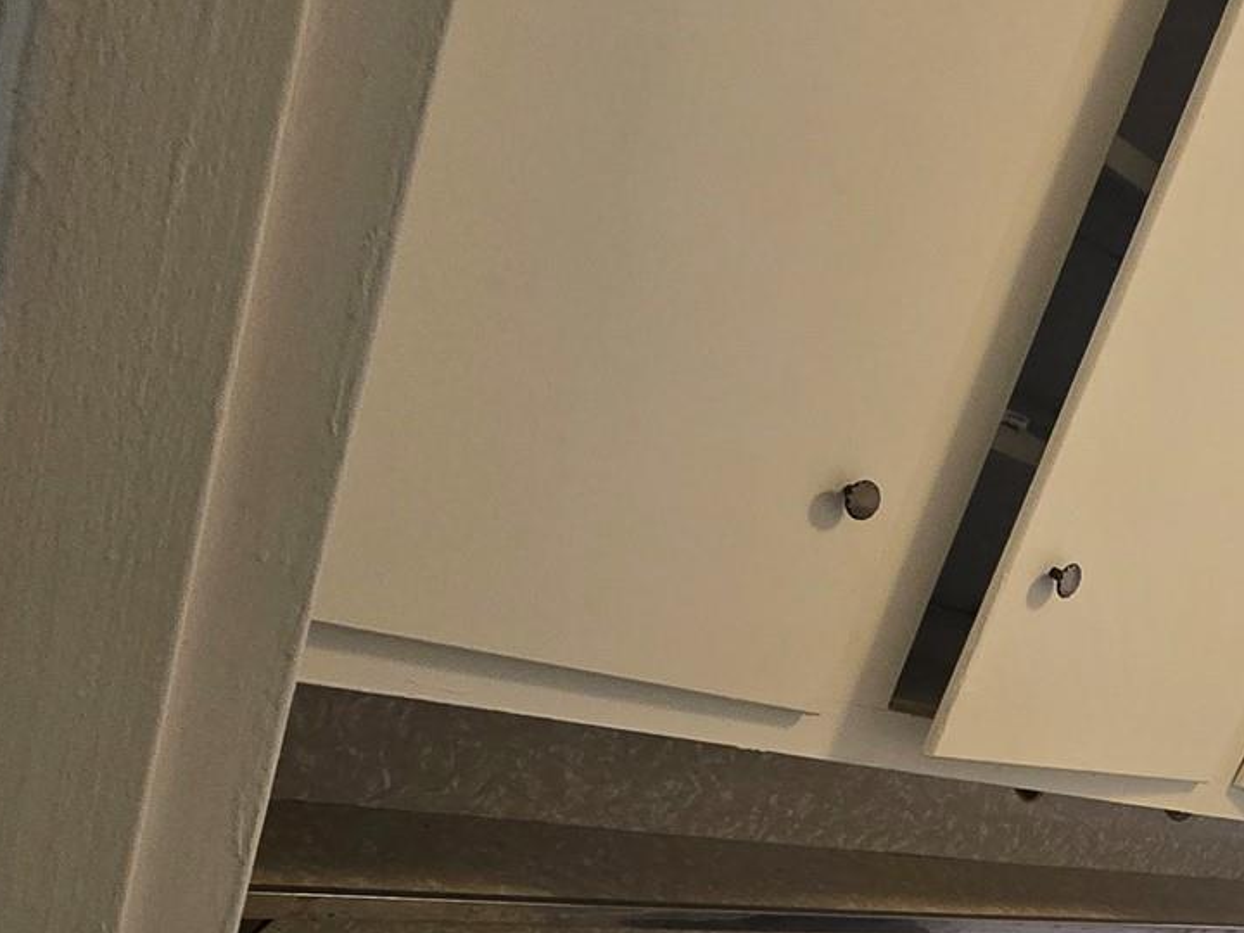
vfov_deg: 32.9
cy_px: 1073
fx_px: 1330
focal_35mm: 37
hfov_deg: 42.5
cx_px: 1275
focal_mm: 2.2
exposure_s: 1/60
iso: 200
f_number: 2.2
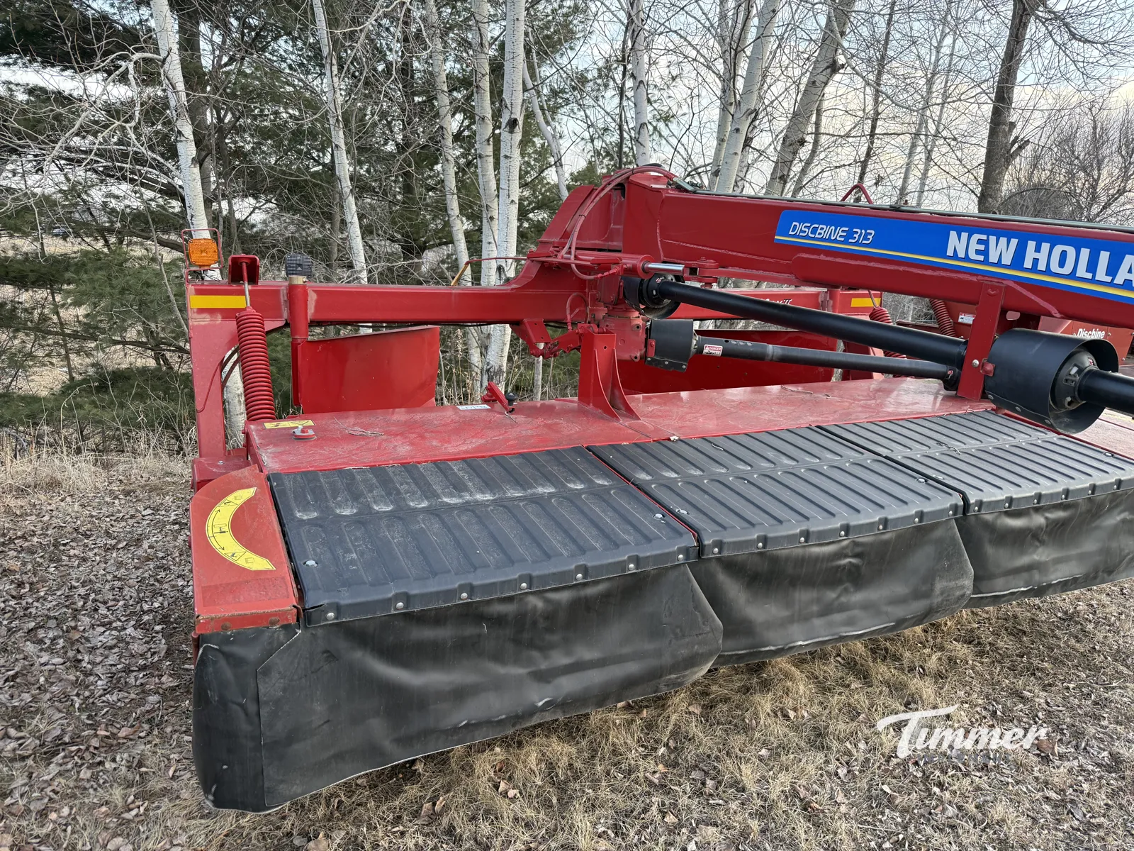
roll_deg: -3.6
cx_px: 567
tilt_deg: -11.9
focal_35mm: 24
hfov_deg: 71.6
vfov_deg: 56.8
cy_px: 426
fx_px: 786
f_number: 1.78
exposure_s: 1/183
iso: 100
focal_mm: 6.76
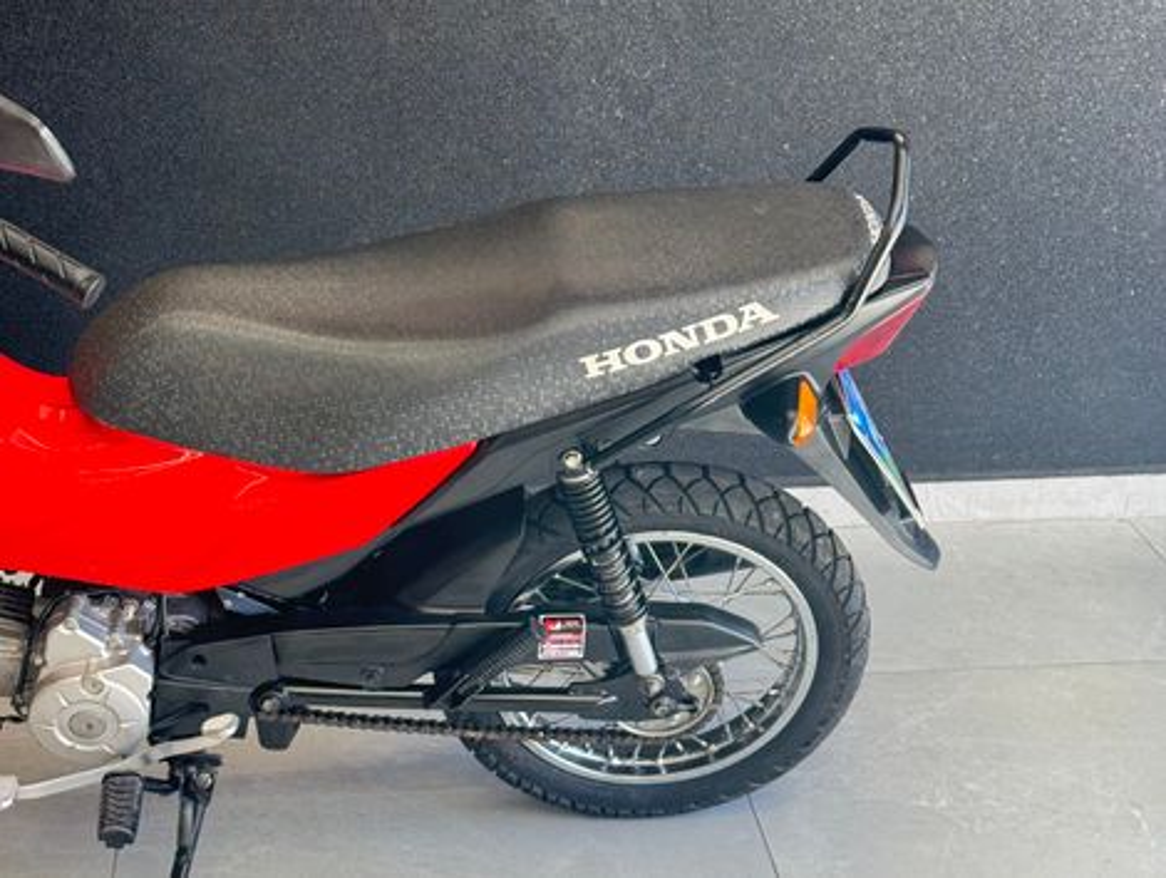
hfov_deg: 39.6
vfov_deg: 30.3
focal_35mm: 48
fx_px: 1619
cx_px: 583
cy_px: 439
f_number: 1.78
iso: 100
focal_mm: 6.76
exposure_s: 1/120
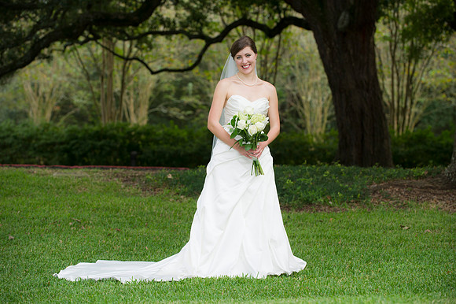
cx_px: 228
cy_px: 152
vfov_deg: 13.0
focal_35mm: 105
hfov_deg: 19.5
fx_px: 1329
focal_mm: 105
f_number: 3.5
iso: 400
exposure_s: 1/250
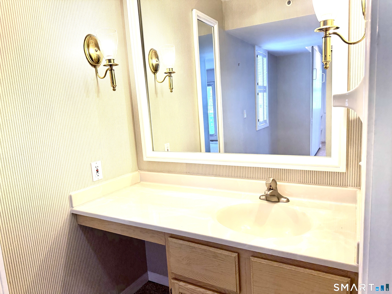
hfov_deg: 71.6
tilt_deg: -8.3
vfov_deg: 56.8
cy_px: 147
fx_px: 272
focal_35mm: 24
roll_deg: +3.1
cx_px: 196
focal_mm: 6.76
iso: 160
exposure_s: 1/120
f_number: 1.78
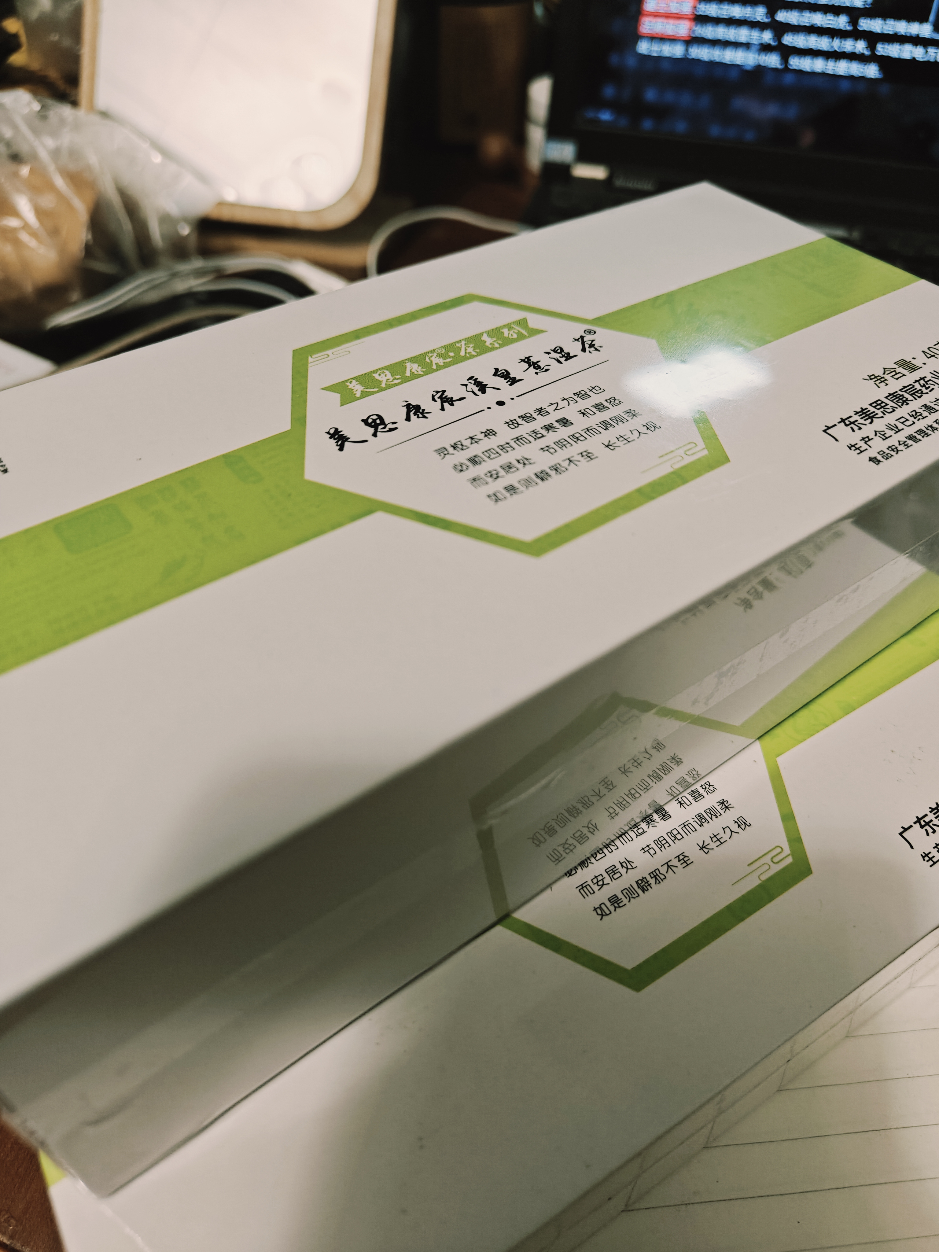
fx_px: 868
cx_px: 470
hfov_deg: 56.8
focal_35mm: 24
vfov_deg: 71.6
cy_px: 626
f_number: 1.8
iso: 160
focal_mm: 5.59
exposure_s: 1/100
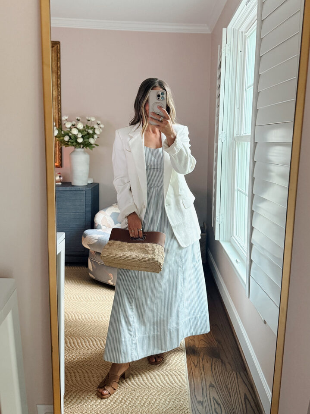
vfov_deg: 71.6
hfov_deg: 56.8
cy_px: 207
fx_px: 287
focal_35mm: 24
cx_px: 155
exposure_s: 1/60
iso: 400
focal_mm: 6.76
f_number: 1.78
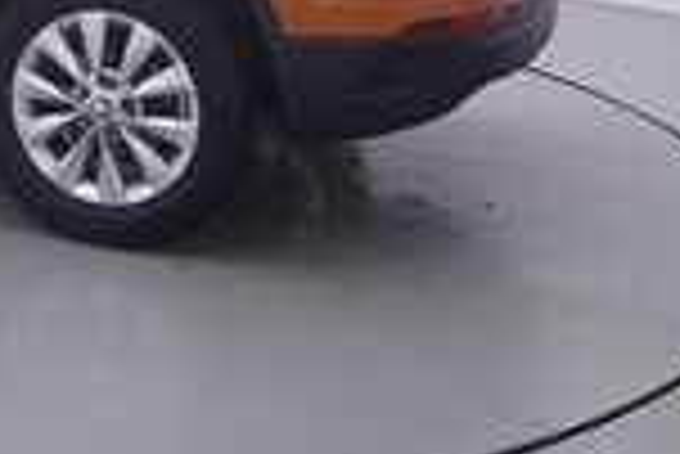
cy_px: -196
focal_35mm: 82
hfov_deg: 22.4
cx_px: -187
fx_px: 1547
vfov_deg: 15.6
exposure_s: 1/80
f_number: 5
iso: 200
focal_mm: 15
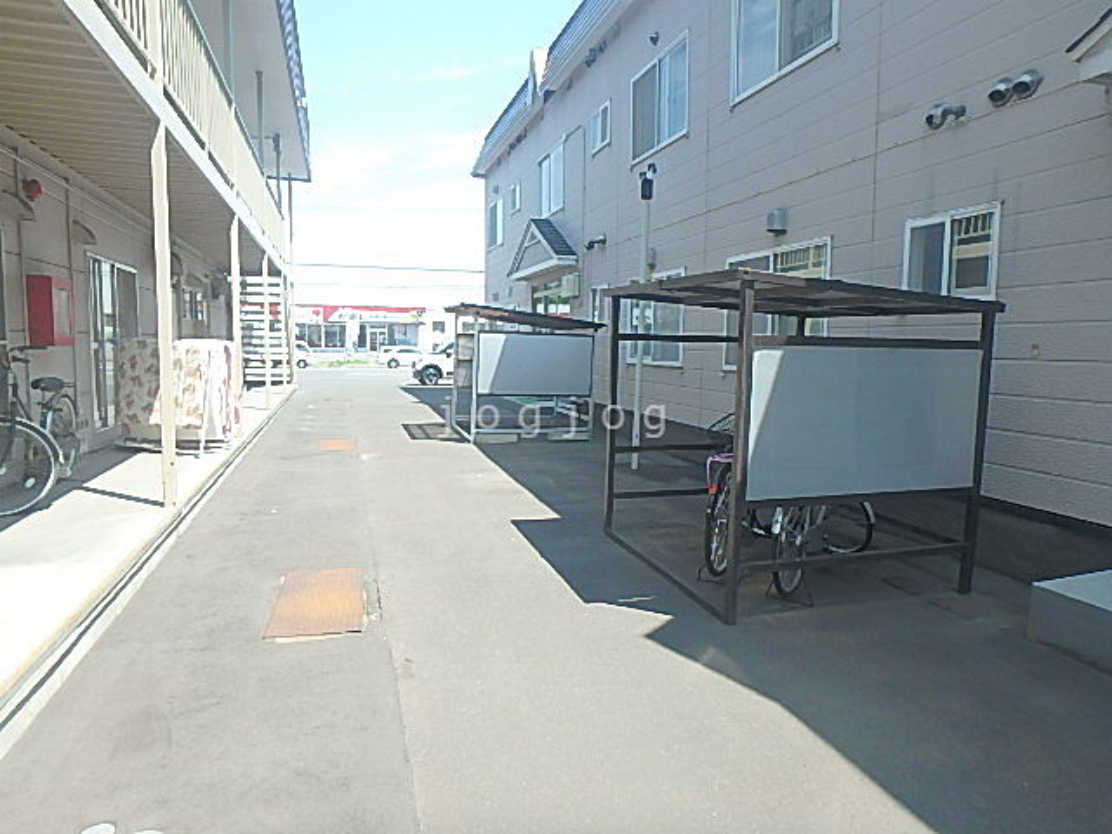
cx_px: 556
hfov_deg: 79.0
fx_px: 675
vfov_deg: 63.4
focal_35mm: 21
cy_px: 417
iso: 125
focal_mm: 3.7
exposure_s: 1/320
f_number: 3.5
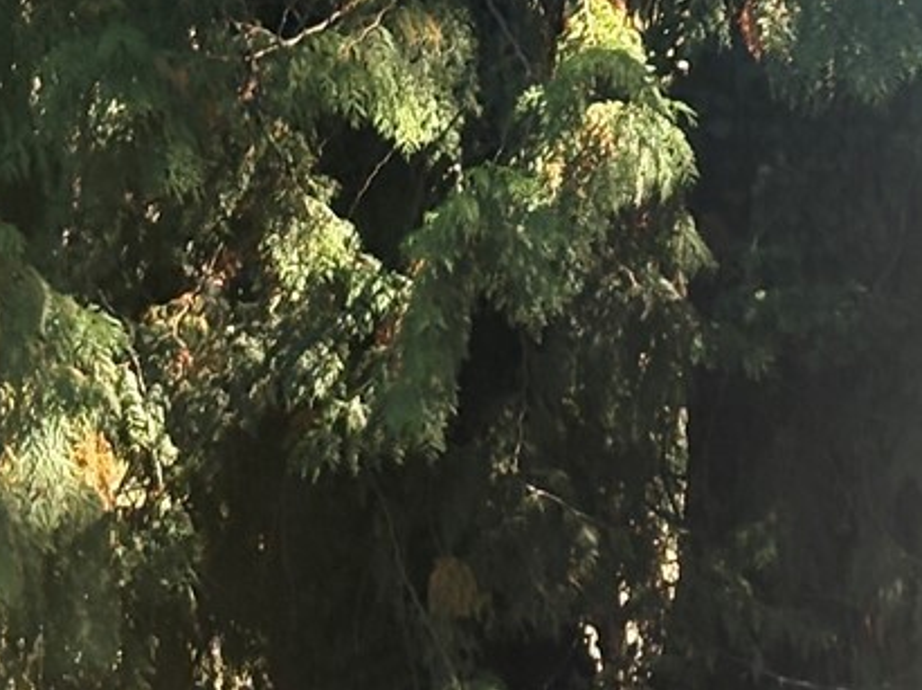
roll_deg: -0.1
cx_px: 1592
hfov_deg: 9.3
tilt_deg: -4.1
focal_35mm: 203
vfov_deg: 7.3
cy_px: 746
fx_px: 5404
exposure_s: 1/285
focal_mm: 5.96
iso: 50
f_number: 1.6
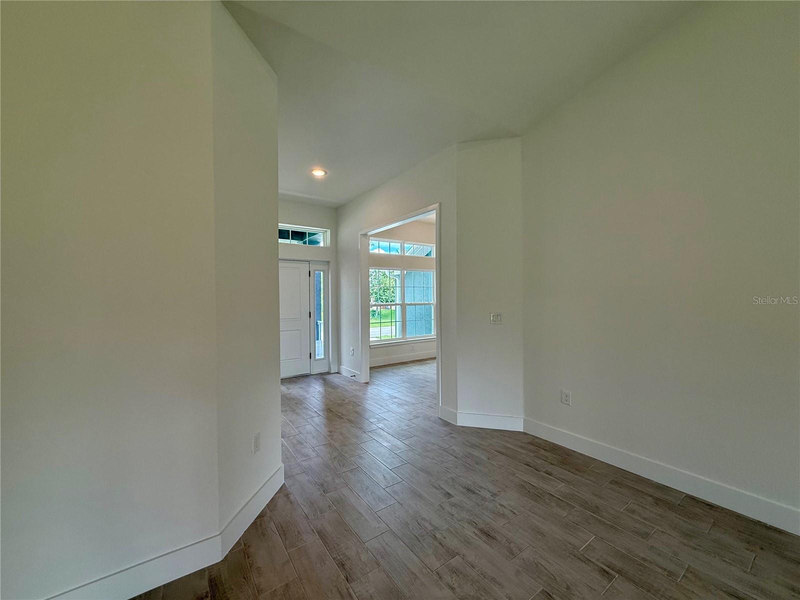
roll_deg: +0.5
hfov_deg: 102.1
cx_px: 400
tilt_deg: -0.1
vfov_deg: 85.7
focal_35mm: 14
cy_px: 300
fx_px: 324
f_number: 2.2
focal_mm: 2.22
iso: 64
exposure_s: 1/120
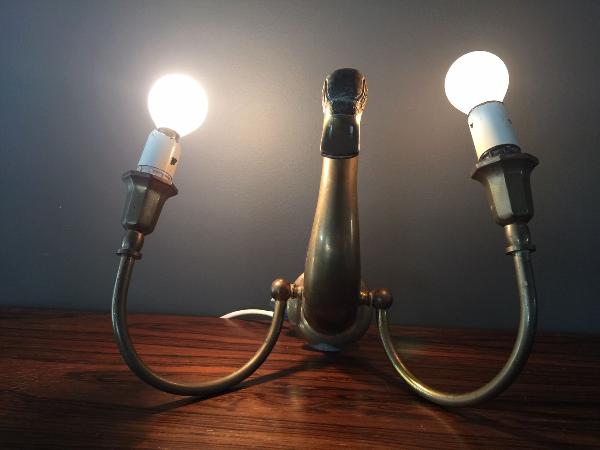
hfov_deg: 61.7
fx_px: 503
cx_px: 300
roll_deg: -0.7
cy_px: 225
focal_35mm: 29
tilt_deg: -8.1
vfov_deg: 48.2
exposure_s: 1/17
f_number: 2.2
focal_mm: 4.15
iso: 64
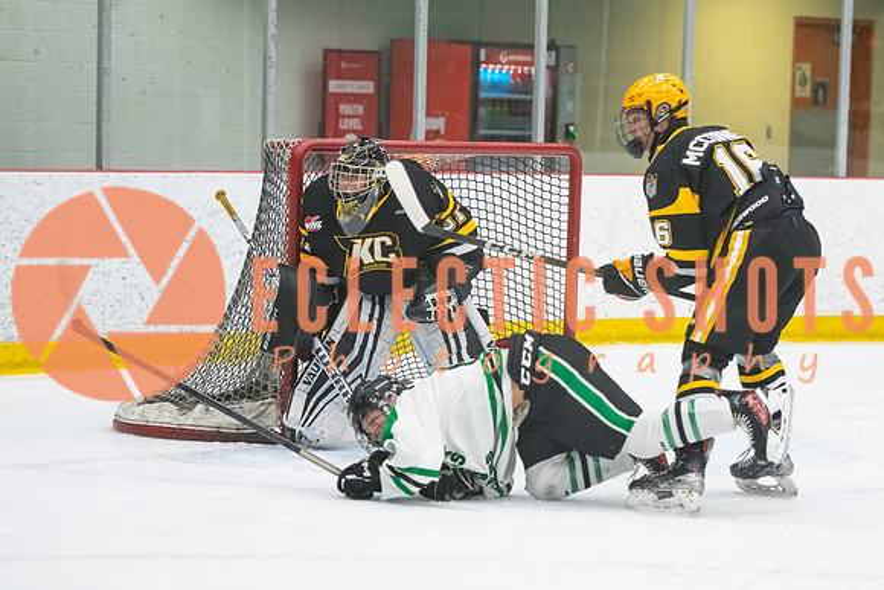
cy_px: 305
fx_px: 4019
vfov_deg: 8.4
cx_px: 548
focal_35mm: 164
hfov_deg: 12.5
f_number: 2.8
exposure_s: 1/800
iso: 4000
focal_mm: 105
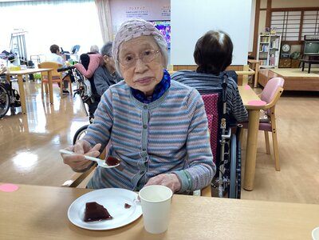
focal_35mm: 31
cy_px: 120
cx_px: 160
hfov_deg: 58.4
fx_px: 286
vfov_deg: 45.4
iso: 320
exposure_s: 1/40
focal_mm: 3.3
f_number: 2.4
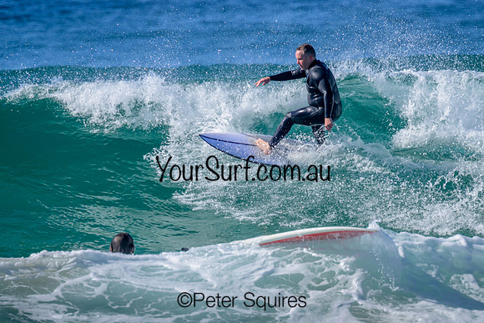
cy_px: 146
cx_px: 273
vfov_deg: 1.3
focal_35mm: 1090
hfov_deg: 1.9
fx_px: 14658
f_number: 11
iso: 400
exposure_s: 1/800
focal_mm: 800
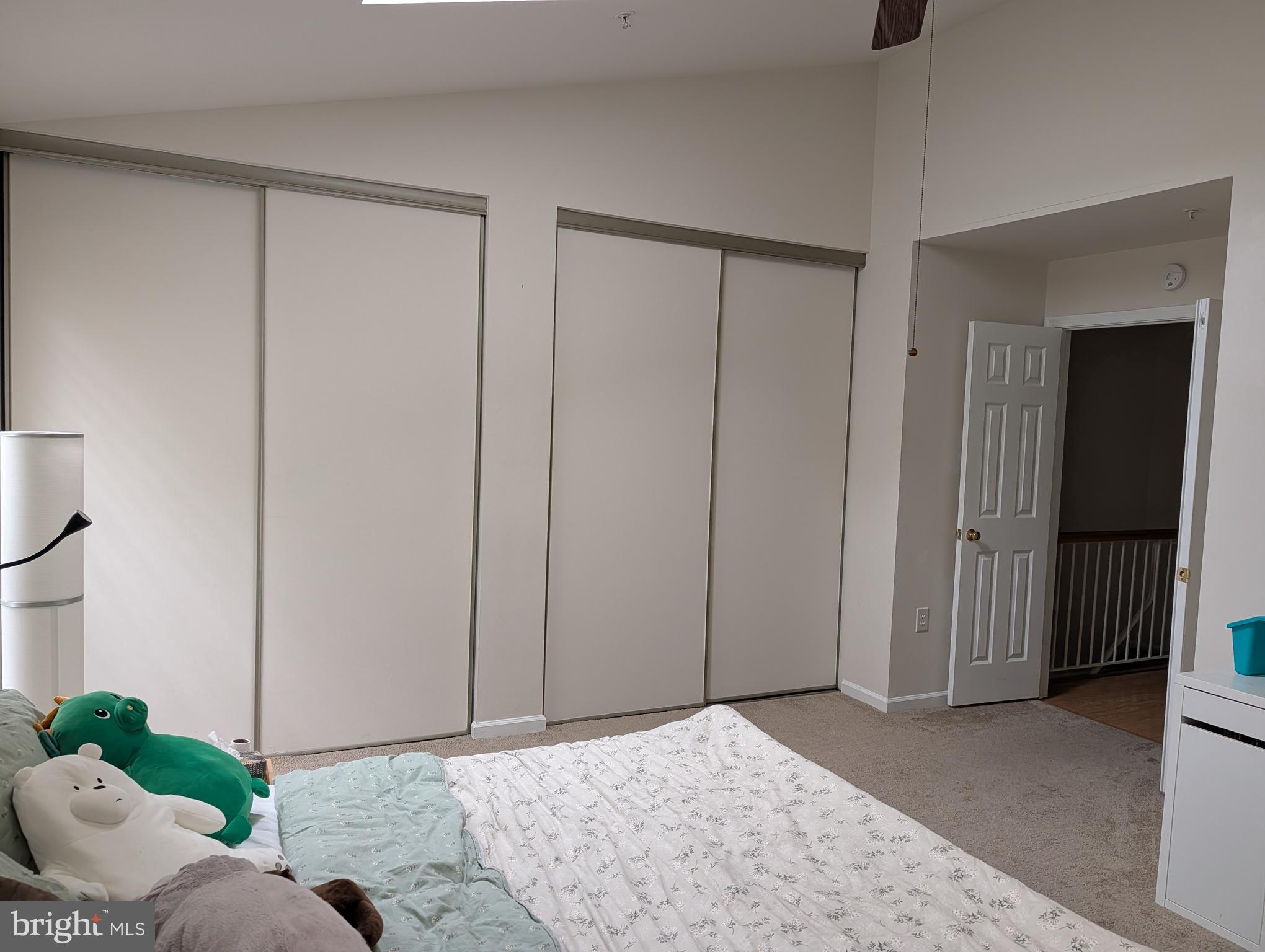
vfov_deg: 56.9
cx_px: 632
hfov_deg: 71.5
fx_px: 878
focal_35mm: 24
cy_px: 476
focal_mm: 6.9
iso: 296
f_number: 1.68
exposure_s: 1/65.9
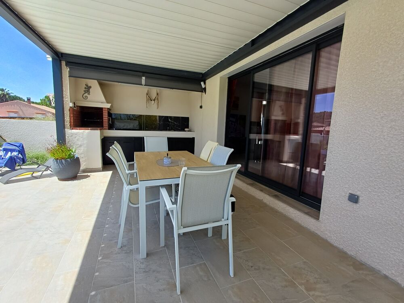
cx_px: 202
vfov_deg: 78.1
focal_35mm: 16
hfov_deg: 94.5
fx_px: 187
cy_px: 152
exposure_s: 1/611
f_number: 2.2
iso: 40
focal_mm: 1.64
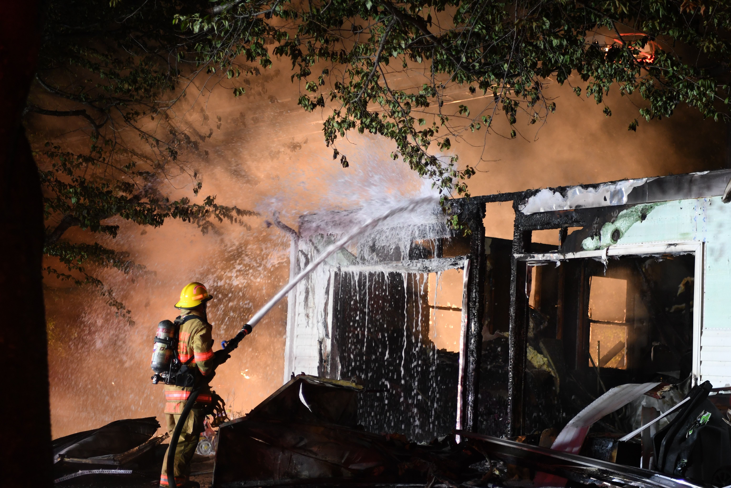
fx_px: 1675
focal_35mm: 82
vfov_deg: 16.6
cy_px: 244
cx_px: 366
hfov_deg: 24.6
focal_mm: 55
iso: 1600
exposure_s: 1/125
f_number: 2.8
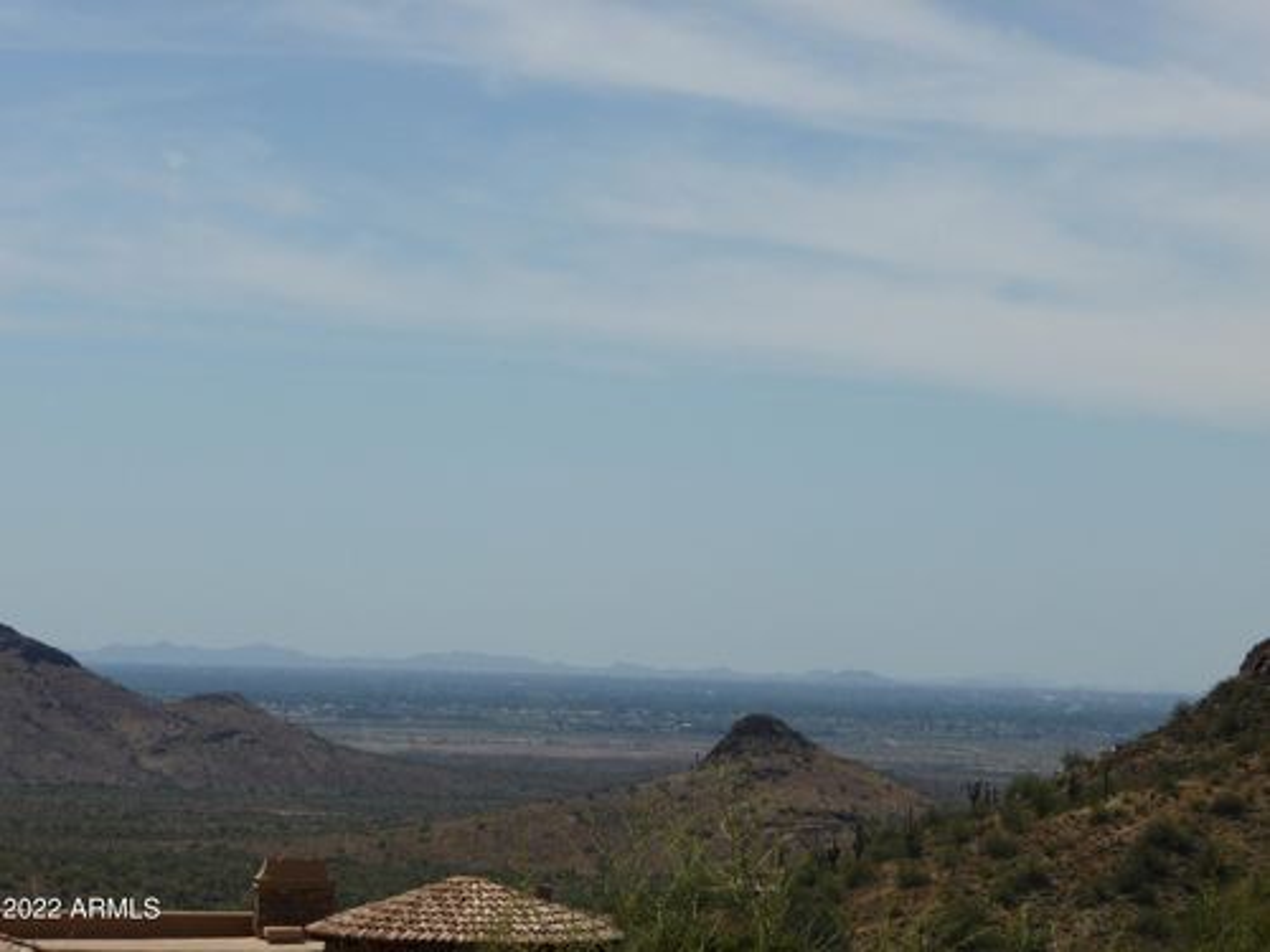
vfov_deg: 10.5
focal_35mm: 141
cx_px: 635
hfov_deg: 14.0
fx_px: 5173
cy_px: 476
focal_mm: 24.1
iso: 100
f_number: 11
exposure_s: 1/400
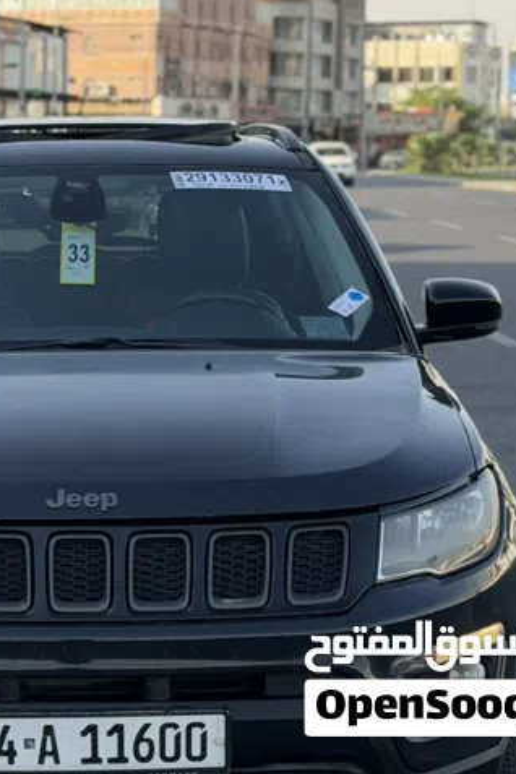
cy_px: 386
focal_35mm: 67
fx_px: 1440
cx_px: 60
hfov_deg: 20.0
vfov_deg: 30.1
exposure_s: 1/2033
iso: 64
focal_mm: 6.76
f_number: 1.78
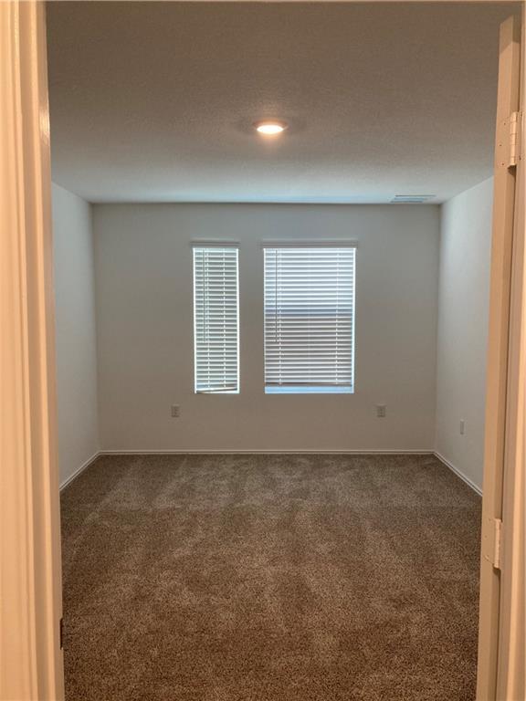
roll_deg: +0.5
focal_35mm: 28
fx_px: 567
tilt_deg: -3.7
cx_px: 263
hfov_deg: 49.7
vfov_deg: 63.4
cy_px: 350
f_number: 1.8
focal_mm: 3.99
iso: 64
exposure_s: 1/60
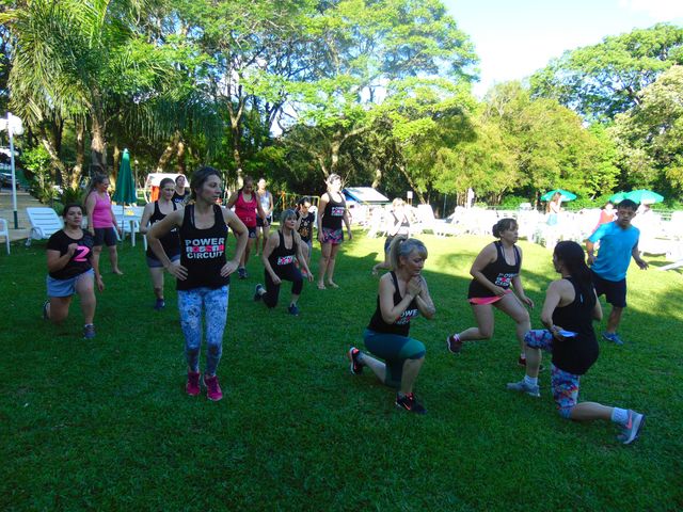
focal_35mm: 25
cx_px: 342
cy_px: 256
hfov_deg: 69.4
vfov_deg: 54.9
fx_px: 493
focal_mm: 4.5
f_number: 3
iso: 80
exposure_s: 1/250
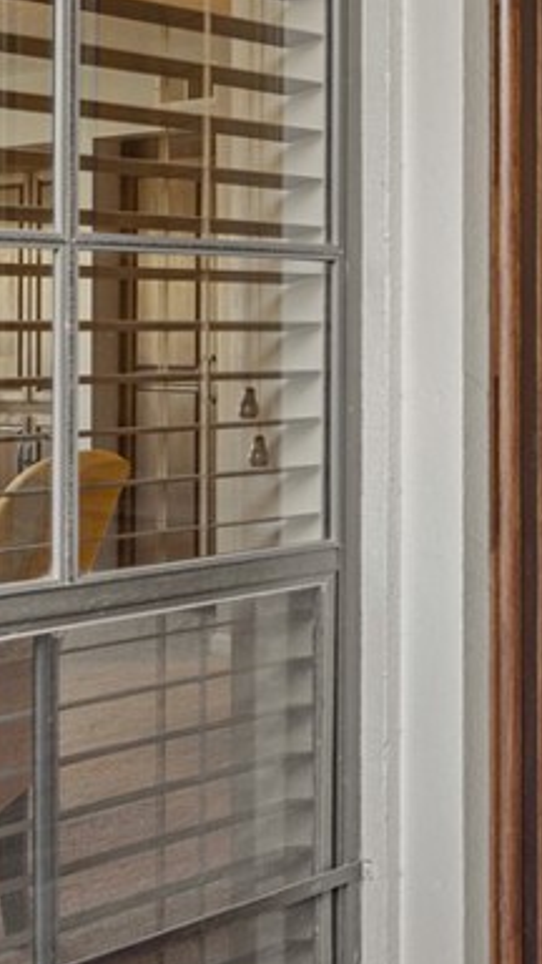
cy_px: 326
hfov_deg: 17.9
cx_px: 961
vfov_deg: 37.8
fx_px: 1390
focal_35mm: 54
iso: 100
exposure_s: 1/1.25
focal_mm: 19.5
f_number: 6.3
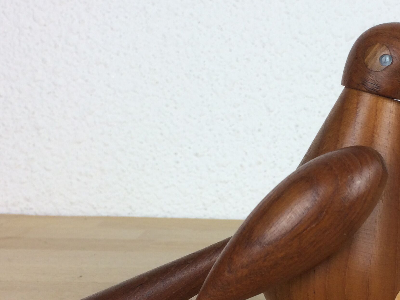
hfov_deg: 33.0
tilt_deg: -4.0
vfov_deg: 25.6
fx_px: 659
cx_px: 312
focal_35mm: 57
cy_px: 182
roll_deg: -2.0
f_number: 2.2
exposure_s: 1/100
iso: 50
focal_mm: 4.15
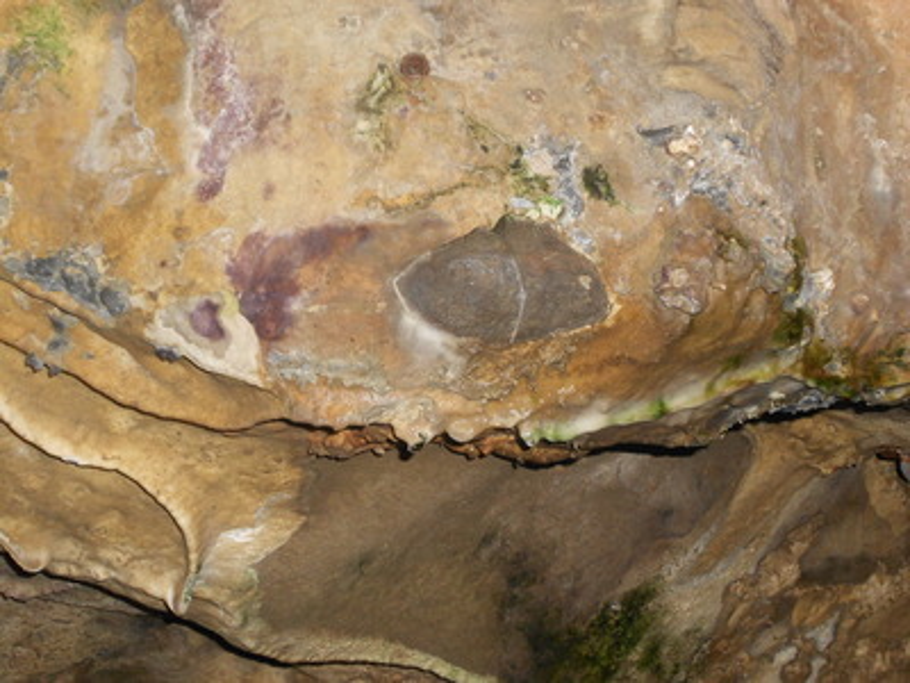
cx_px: 455
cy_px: 342
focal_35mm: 49
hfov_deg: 38.9
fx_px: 1288
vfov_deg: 29.7
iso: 200
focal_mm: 8.8
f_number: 4.5
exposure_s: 1/60
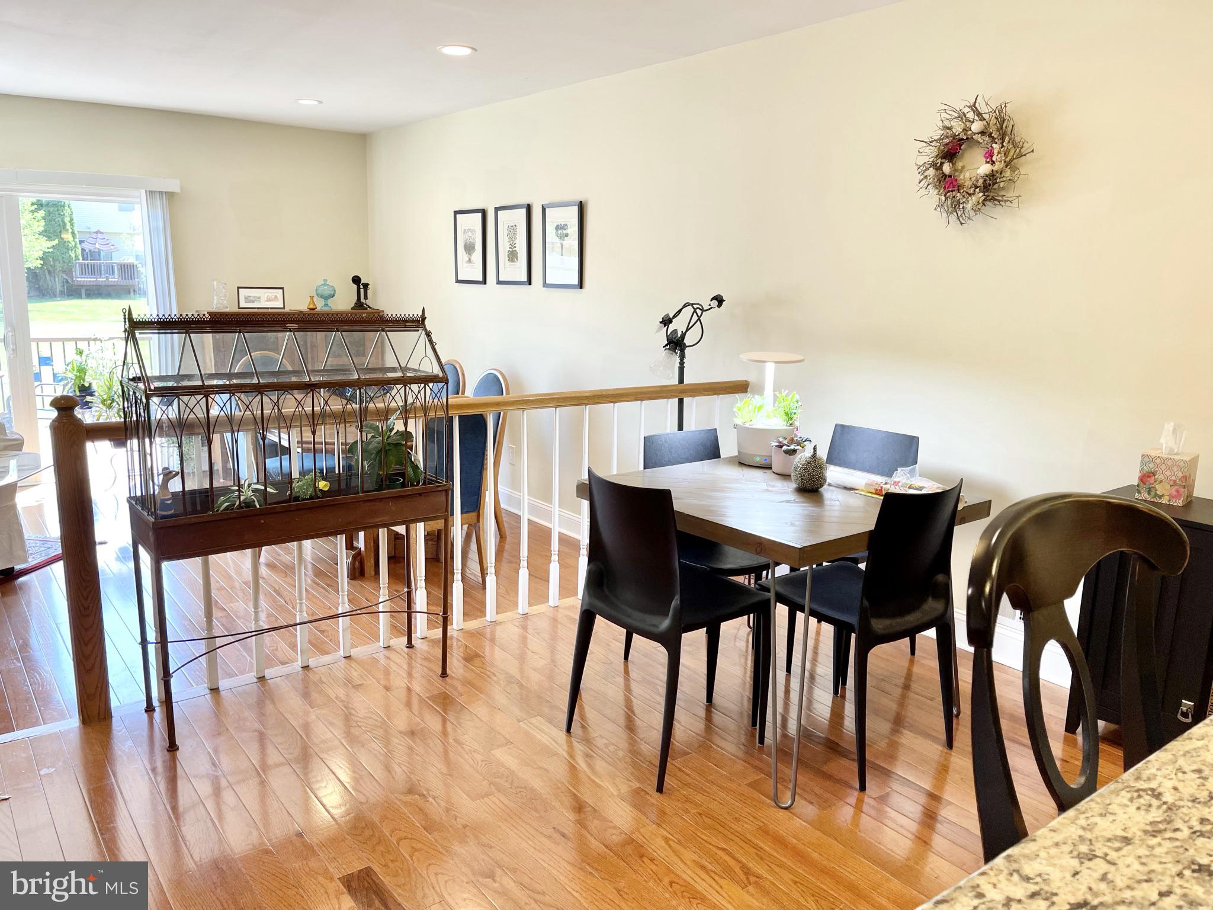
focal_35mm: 26
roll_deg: -1.8
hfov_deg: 67.3
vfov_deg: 53.1
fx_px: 911
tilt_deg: -11.8
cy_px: 455
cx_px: 606
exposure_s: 1/120
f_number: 1.6
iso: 80
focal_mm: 5.1
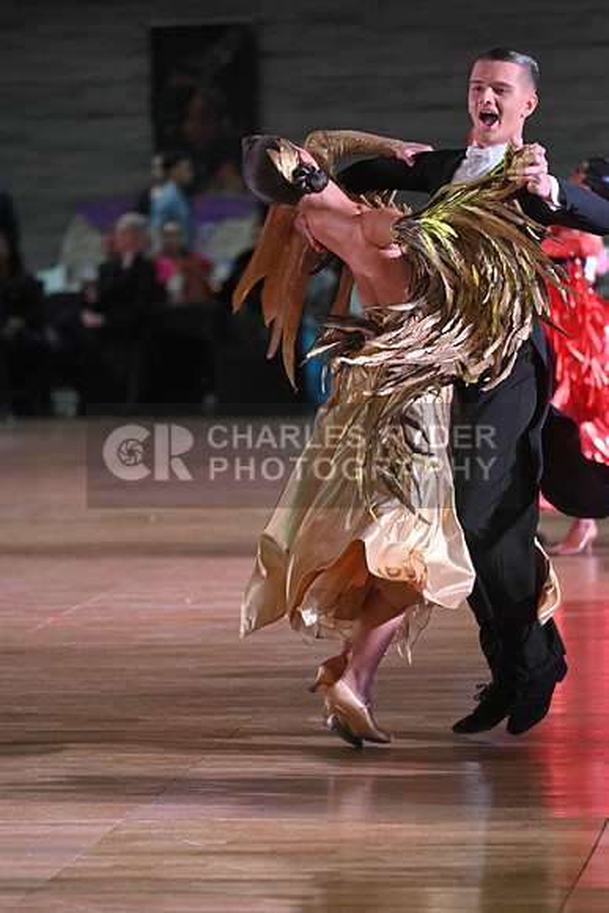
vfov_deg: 10.8
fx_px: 4818
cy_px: 456
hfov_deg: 7.2
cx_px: 304
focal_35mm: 190
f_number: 4
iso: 5000
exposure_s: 1/400
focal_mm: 190
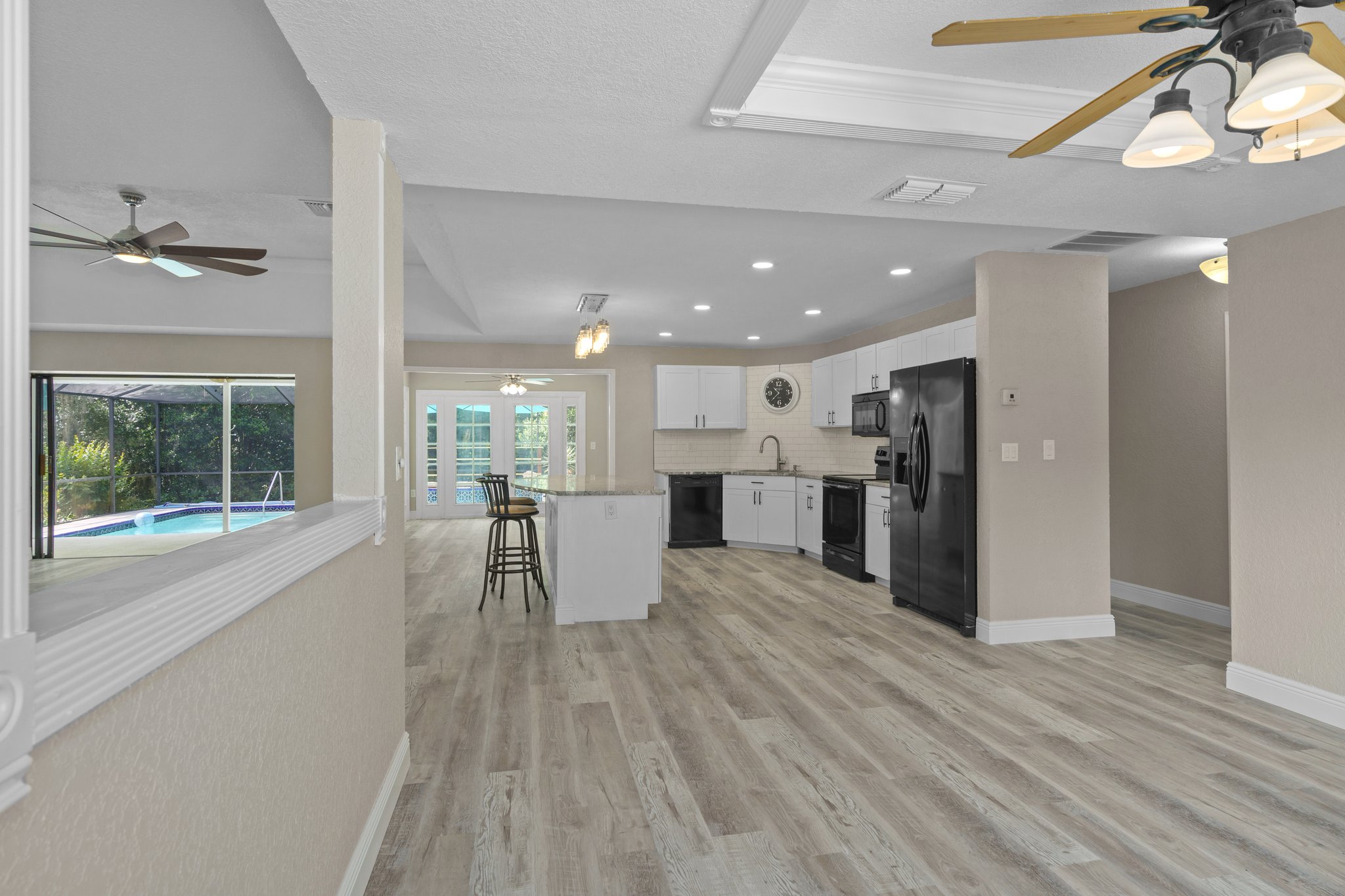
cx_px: 672
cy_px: 448
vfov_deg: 67.4
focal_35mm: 18
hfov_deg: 90.0
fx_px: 672
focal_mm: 18
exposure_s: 1/2
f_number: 8
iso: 320
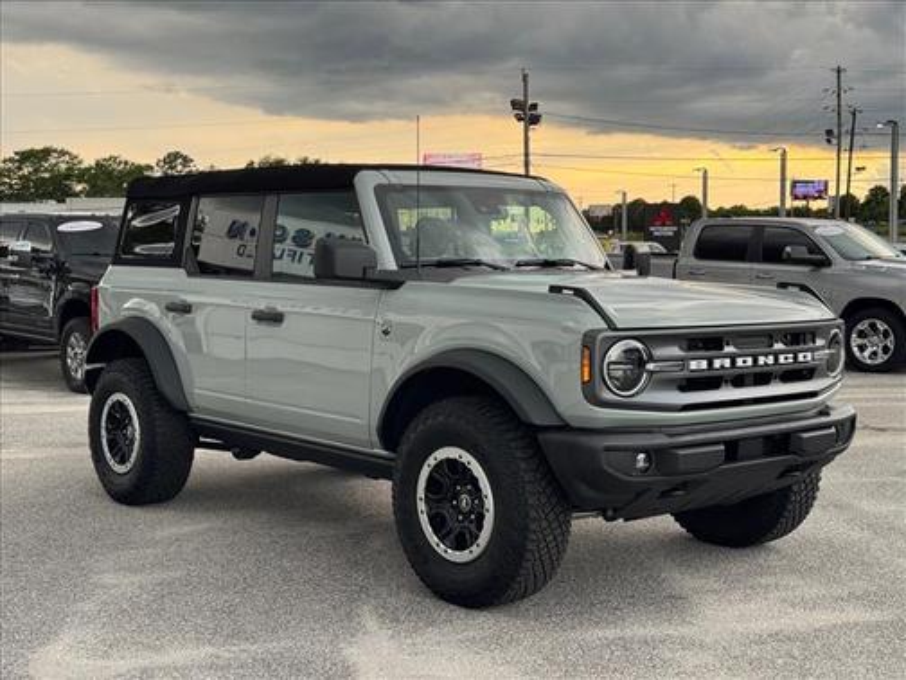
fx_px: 1256
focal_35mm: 48
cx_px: 453
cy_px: 340
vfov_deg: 30.3
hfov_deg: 39.7
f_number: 1.78
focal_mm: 6.76
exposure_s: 1/377
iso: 64
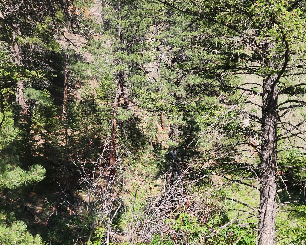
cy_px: 125
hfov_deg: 48.9
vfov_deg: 40.1
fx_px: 335
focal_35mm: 37
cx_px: 180
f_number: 1.8
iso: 12
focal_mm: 6.4
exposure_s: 1/462
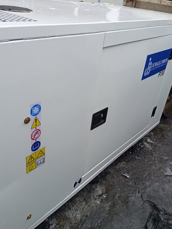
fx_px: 205
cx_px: 86
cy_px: 114
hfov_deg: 45.4
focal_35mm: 31
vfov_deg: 58.4
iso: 53
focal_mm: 5.24
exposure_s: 1/560
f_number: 1.7
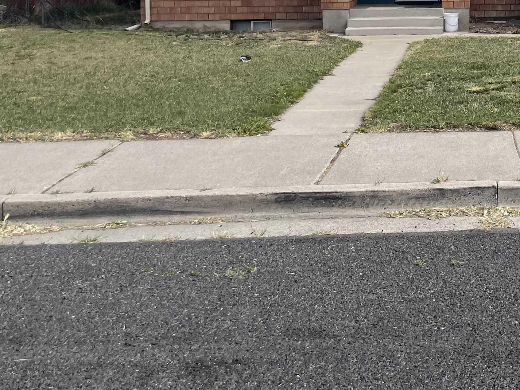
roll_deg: +0.6
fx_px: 841
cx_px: 525
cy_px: -8
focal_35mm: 56
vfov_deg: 24.8
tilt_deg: -1.6
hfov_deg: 31.6
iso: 32
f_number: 1.6
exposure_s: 1/3610
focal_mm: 4.2
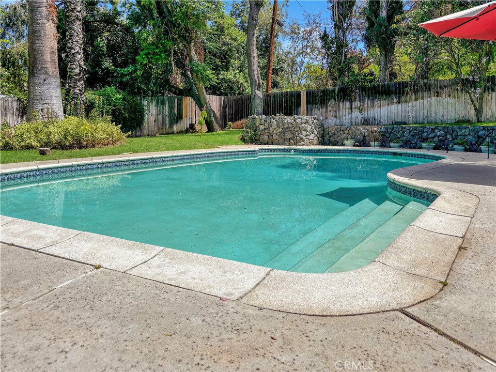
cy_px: 186
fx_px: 373
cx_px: 248
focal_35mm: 26
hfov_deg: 67.3
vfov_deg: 53.1
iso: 50
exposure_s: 1/4425
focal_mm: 5.96
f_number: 1.6
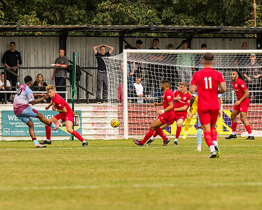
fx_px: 3408
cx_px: 108
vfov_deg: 3.5
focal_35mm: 440
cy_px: 121
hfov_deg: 4.4
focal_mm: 220
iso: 640
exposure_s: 1/2500
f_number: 4
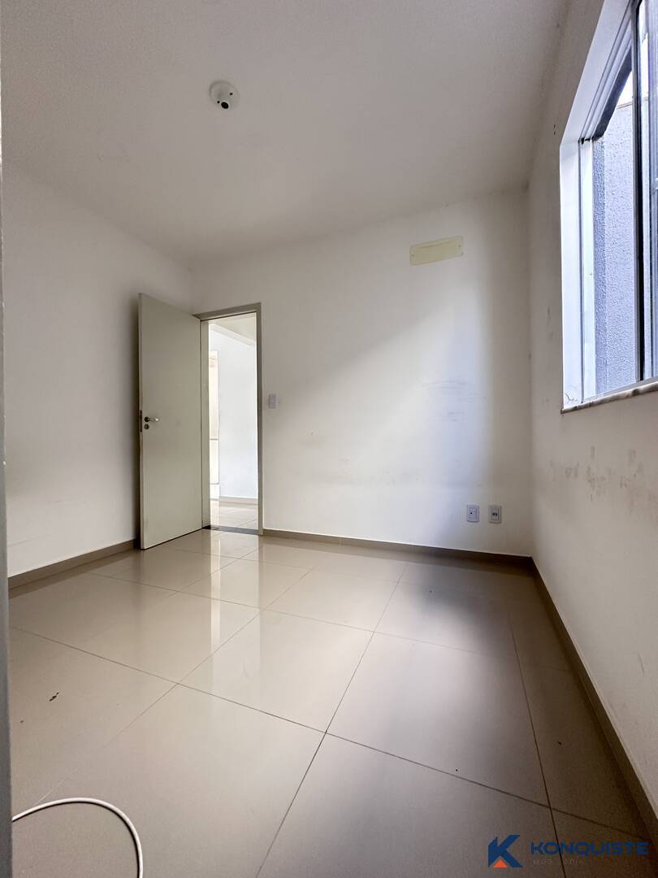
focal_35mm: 14
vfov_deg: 102.1
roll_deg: -0.3
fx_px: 355
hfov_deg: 85.7
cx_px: 329
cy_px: 439
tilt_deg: +0.3
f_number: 2.2
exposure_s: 1/99
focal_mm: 2.22
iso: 200
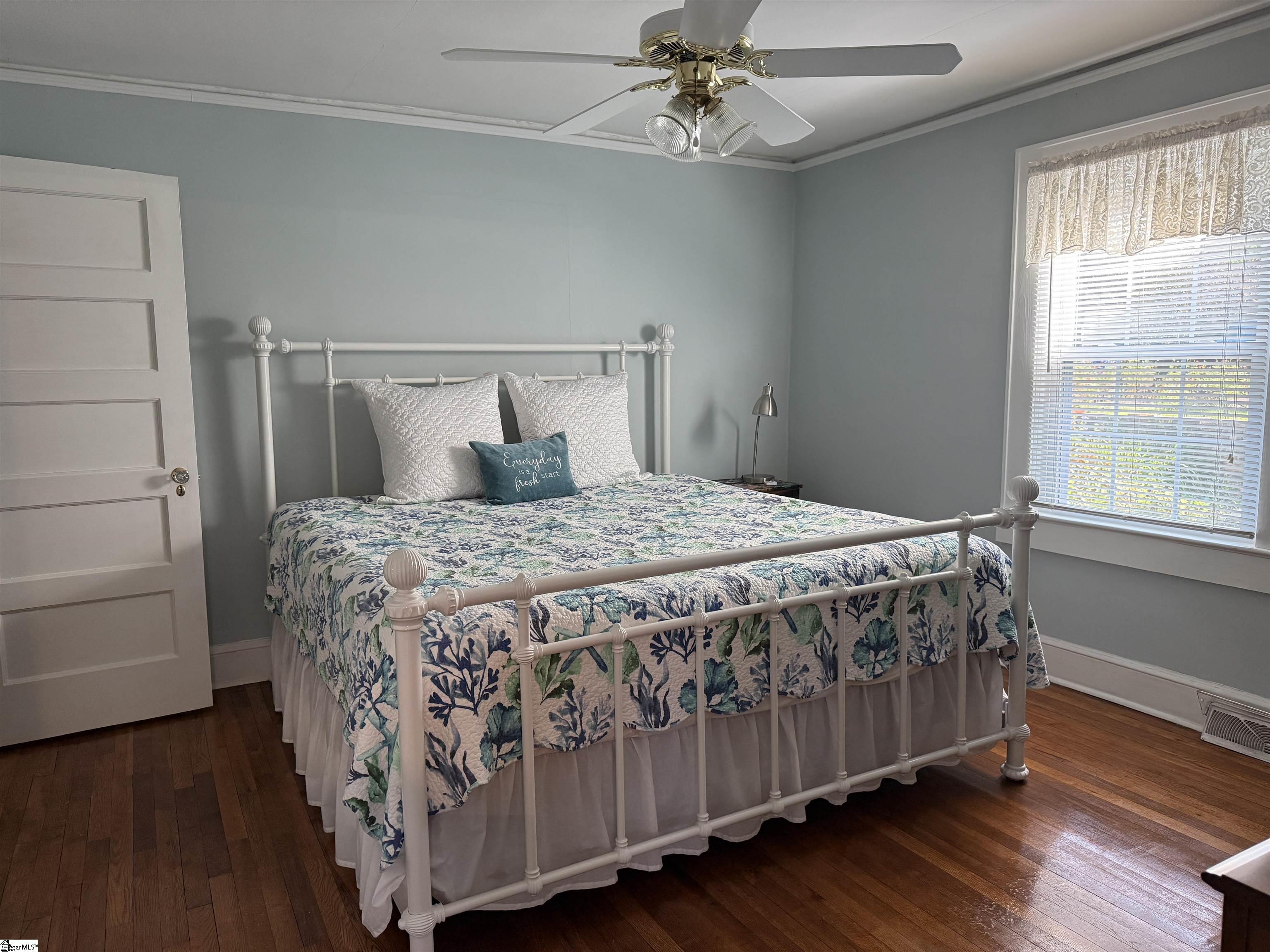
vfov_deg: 56.8
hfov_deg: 71.6
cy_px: 476
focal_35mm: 24
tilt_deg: -6.1
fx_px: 881
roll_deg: +0.7
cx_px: 635
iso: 320
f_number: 1.78
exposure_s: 1/120
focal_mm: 6.76
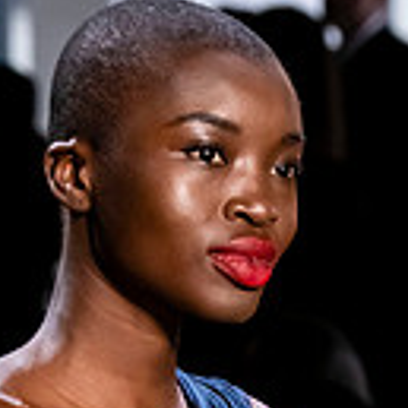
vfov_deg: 2.8
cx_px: 81
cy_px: 636
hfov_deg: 2.8
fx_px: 8214
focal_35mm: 616
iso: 1600
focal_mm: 100
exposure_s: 1/250
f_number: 5.6
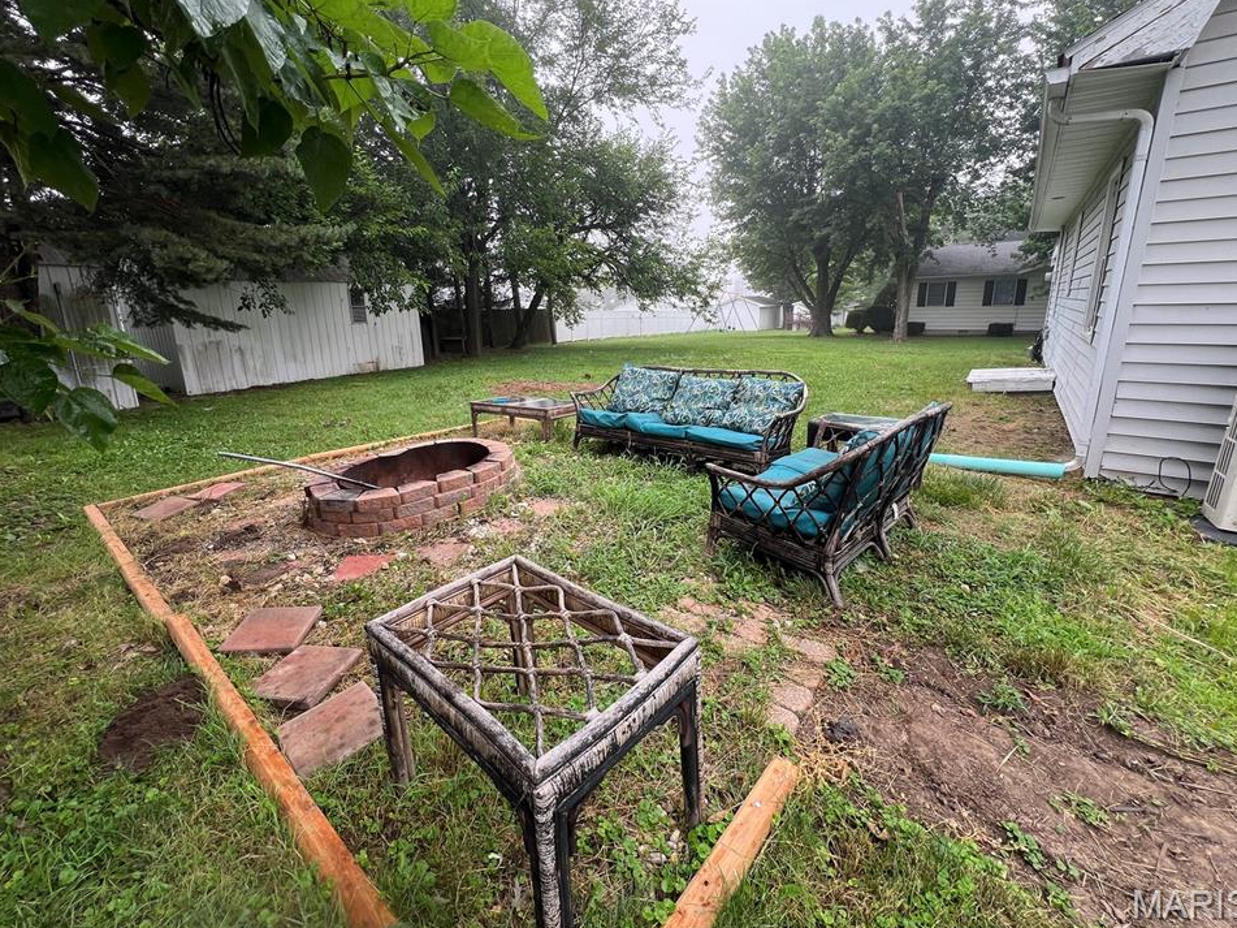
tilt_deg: -13.7
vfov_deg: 85.5
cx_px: 597
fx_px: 500
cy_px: 432
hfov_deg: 102.0
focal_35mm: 14
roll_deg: +1.7
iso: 32
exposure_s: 1/145
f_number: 1.8
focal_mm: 1.57
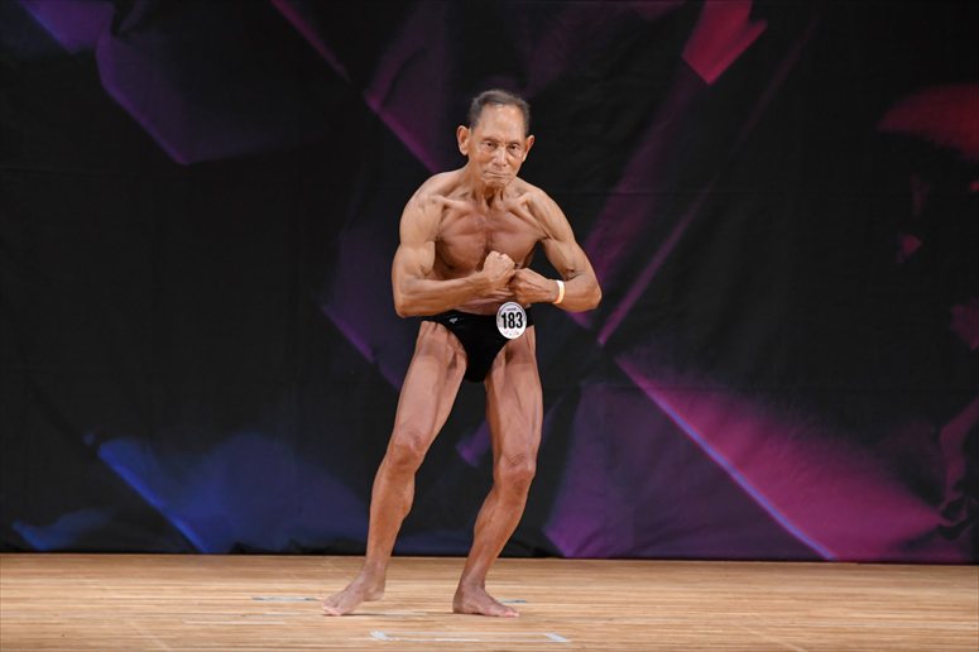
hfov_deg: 6.5
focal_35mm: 315
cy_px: 326
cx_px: 490
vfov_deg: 4.4
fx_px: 8562
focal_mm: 210
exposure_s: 1/400
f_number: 5.6
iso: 2200
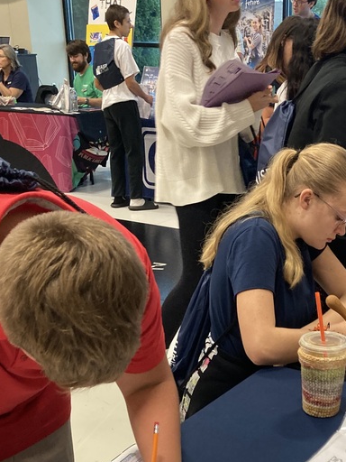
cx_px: 274
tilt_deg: -27.8
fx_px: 746
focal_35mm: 56
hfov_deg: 25.7
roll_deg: -0.2
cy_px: 377
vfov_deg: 33.3
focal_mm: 3.99
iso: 160
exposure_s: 1/60
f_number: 1.8
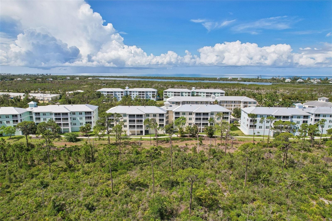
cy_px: 110
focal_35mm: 22
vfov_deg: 57.2
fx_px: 203
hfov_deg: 78.6
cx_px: 166
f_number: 2.8
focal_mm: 8.4
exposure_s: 1/500
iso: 100
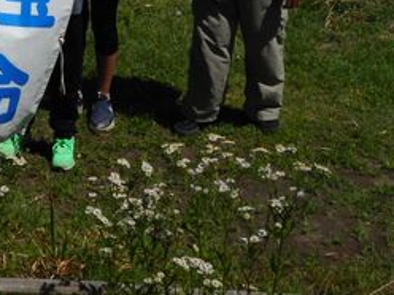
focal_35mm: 162
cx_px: -51
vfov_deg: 9.1
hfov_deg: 12.0
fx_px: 1844
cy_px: -59
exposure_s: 1/1000
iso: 80
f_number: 5.3
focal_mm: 12
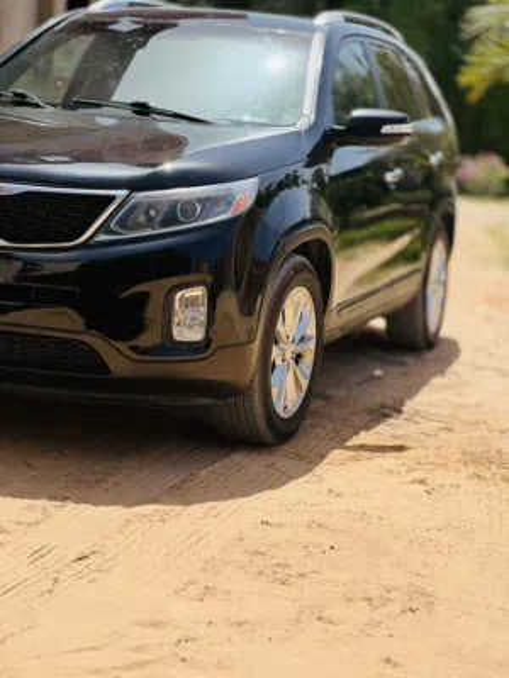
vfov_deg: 25.3
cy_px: 339
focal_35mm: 77
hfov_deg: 19.1
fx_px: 1510
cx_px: 254
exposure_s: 1/840
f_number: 2.8
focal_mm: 9
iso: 32
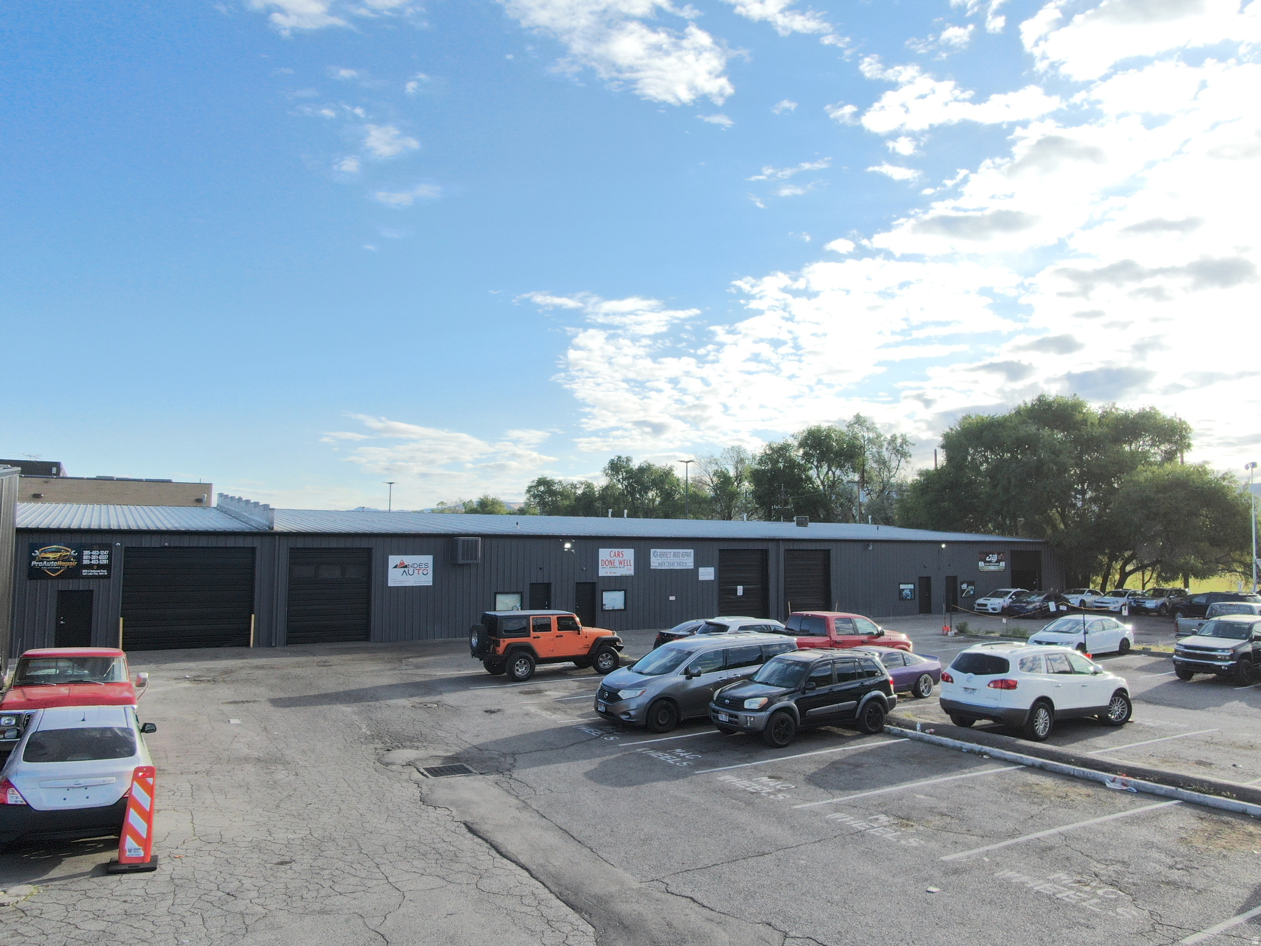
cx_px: 630
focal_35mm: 24
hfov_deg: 71.6
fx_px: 874
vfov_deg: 56.8
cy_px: 473
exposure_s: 1/1000
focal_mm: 4.39
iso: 100
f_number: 2.8
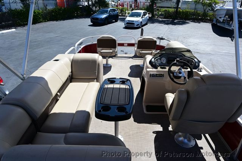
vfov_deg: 53.1
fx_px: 161
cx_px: 121
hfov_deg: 73.8
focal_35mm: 24
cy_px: 80
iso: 100
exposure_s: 1/250
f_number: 8
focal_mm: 16
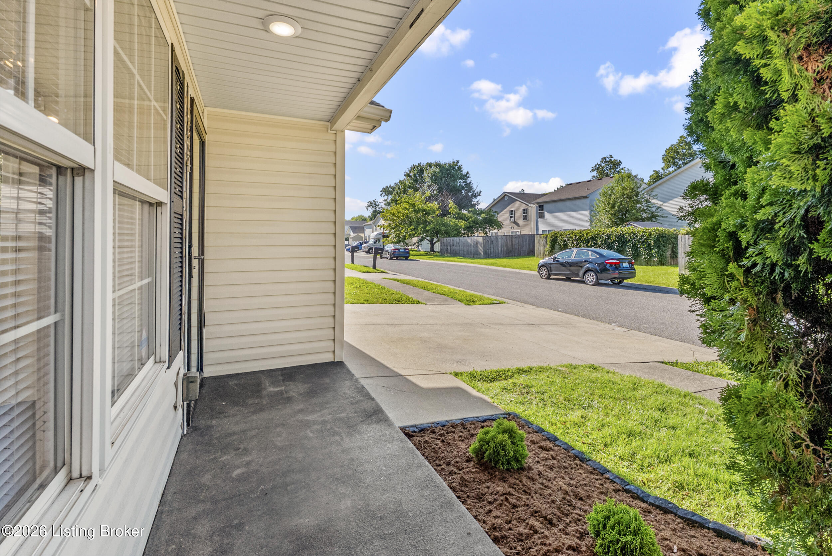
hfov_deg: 96.7
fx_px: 370
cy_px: 278
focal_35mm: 16
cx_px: 416
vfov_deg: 73.8
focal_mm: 16
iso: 1000
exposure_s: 1/200
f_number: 11
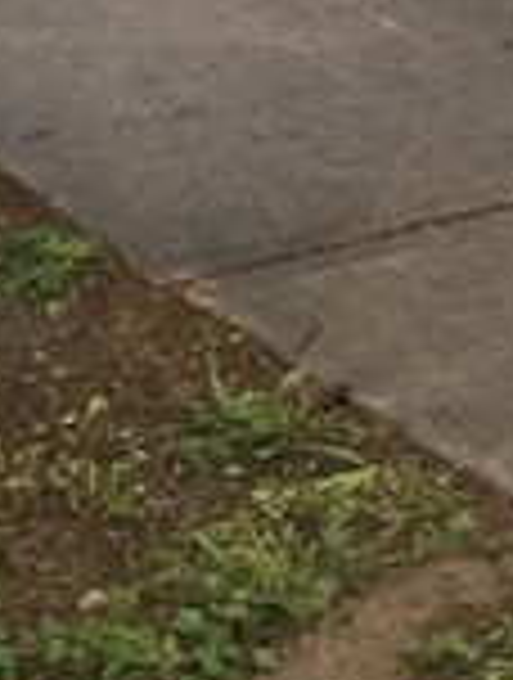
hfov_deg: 6.4
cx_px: 1210
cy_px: -928
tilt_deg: -6.4
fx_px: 4349
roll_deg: +0.9
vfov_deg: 8.2
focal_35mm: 221
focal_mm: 3.3
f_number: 2.4
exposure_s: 1/206
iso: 25
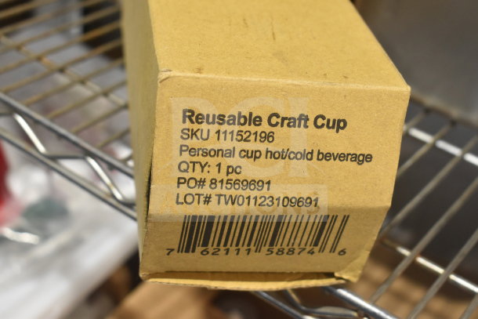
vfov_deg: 22.6
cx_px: 239
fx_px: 797
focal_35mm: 60
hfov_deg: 33.4
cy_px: 160
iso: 1400
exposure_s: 1/60
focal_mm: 40
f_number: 5
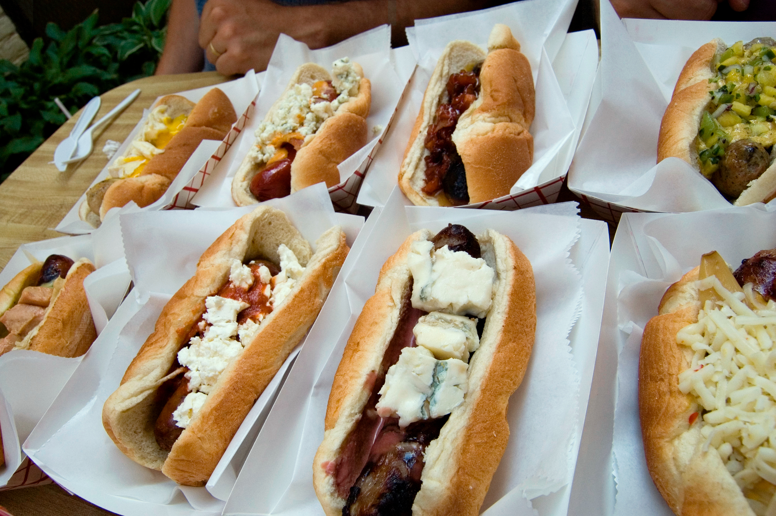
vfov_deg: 47.8
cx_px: 388
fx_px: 581
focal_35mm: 27
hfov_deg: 67.4
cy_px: 258
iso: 200
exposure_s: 1/250
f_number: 10
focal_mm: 18
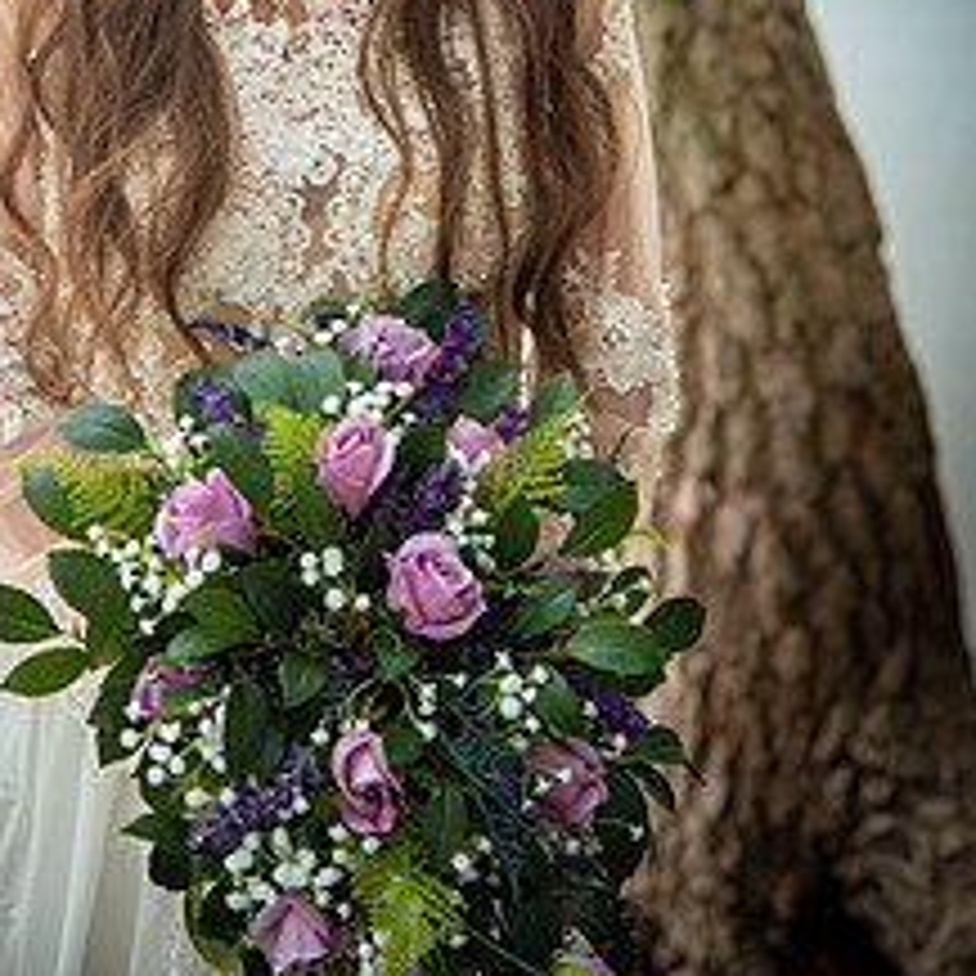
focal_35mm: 162
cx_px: 315
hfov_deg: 10.8
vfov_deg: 10.7
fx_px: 5168
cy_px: 13
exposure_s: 1/160
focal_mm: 92
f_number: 5
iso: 320
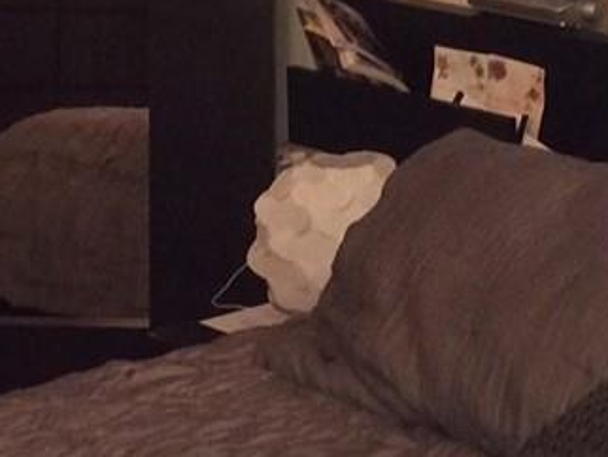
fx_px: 2619
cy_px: 185
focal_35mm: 149
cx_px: 347
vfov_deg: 10.0
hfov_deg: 13.2
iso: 200
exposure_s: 1/24
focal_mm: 4.12
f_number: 2.2
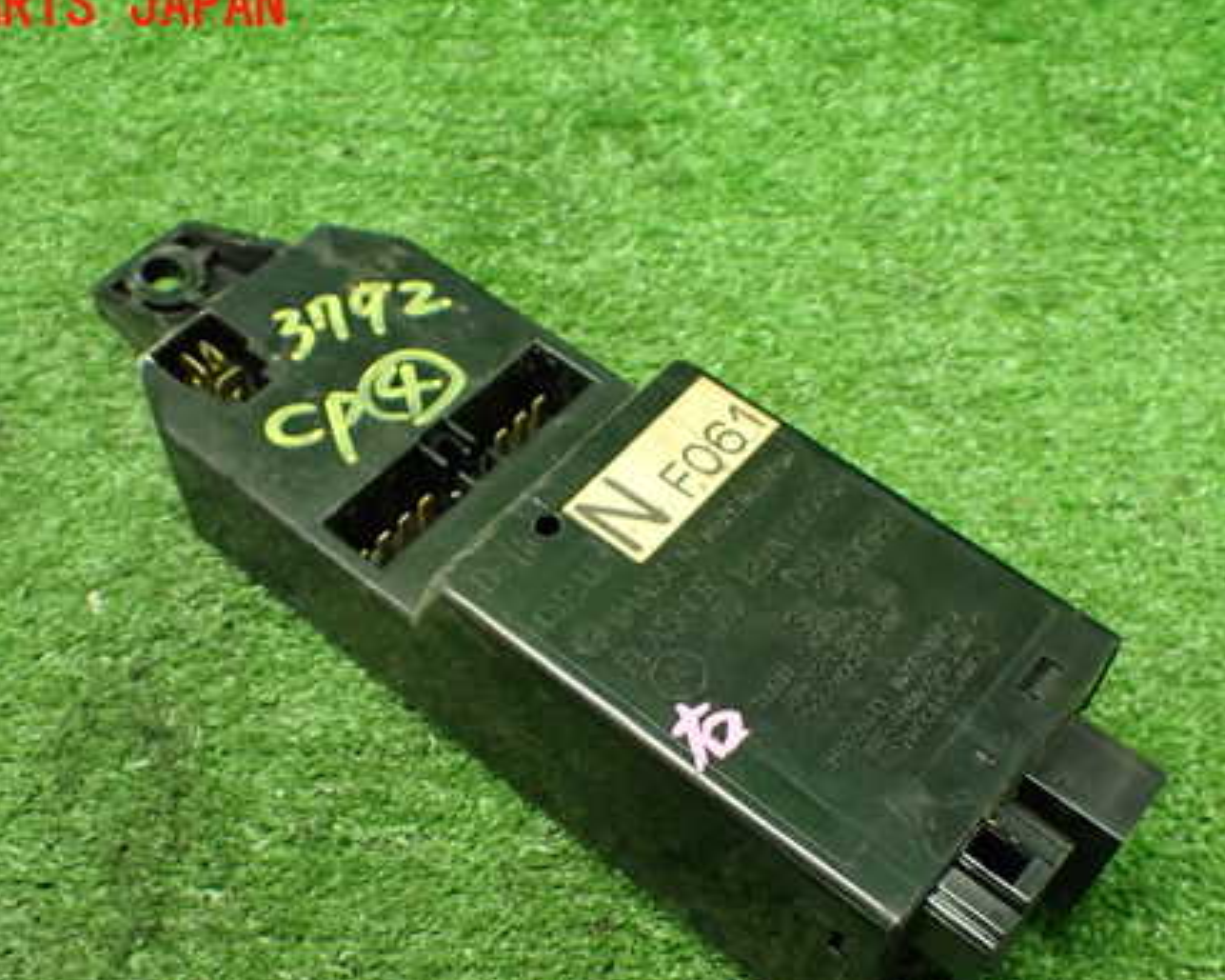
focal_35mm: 41
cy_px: 614
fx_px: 1486
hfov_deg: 44.8
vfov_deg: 36.3
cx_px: 622
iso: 800
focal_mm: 5.4
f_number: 2.3
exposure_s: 1/80
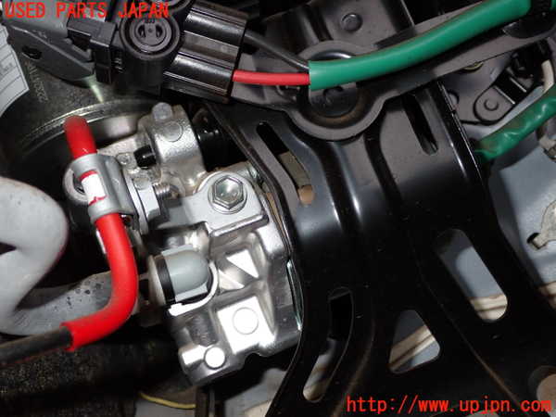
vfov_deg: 32.9
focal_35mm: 44
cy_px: 208
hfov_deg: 42.9
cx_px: 278
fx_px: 707
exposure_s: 1/40
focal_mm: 7.84
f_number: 9
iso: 200
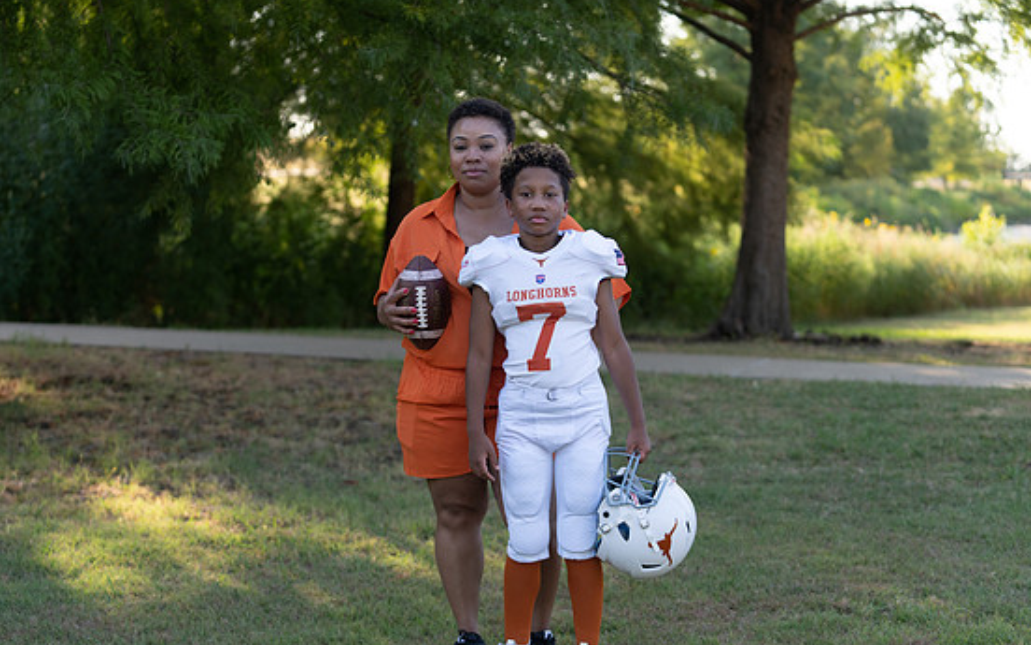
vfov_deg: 16.9
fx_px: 2164
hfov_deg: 26.8
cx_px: 489
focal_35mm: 77
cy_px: 351
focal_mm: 70
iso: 160
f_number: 2.8
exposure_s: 1/400
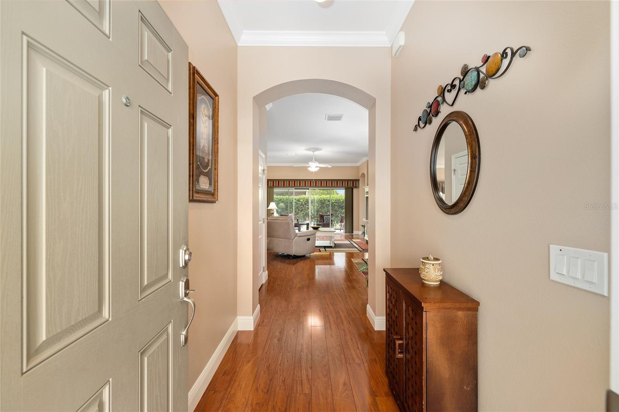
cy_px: 206
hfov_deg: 100.4
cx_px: 310
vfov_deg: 77.3
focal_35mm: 15
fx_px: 258
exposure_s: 1/8
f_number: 8
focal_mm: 15
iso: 500
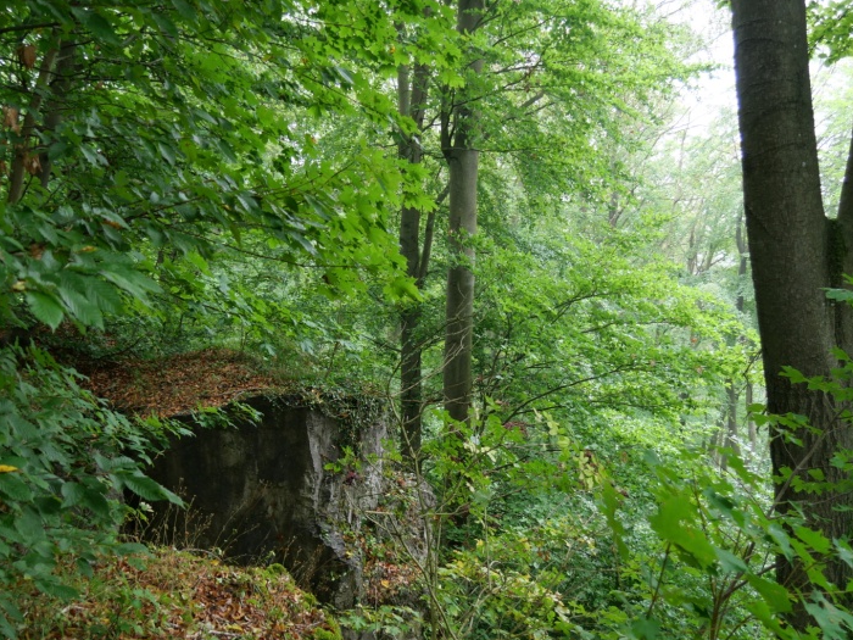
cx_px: 451
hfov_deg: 56.8
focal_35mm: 32
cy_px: 344
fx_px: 789
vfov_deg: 44.1
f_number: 3.5
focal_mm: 14
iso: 250
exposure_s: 1/60
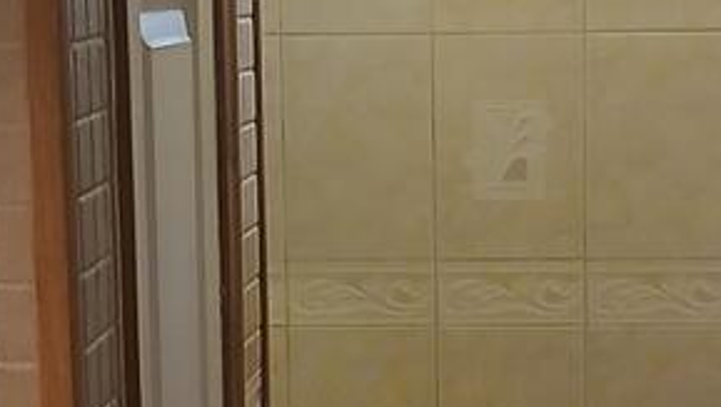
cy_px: 330
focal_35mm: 141
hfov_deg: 15.2
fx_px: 2697
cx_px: 526
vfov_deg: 8.6
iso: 200
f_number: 1.8
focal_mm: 3.98
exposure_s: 1/40
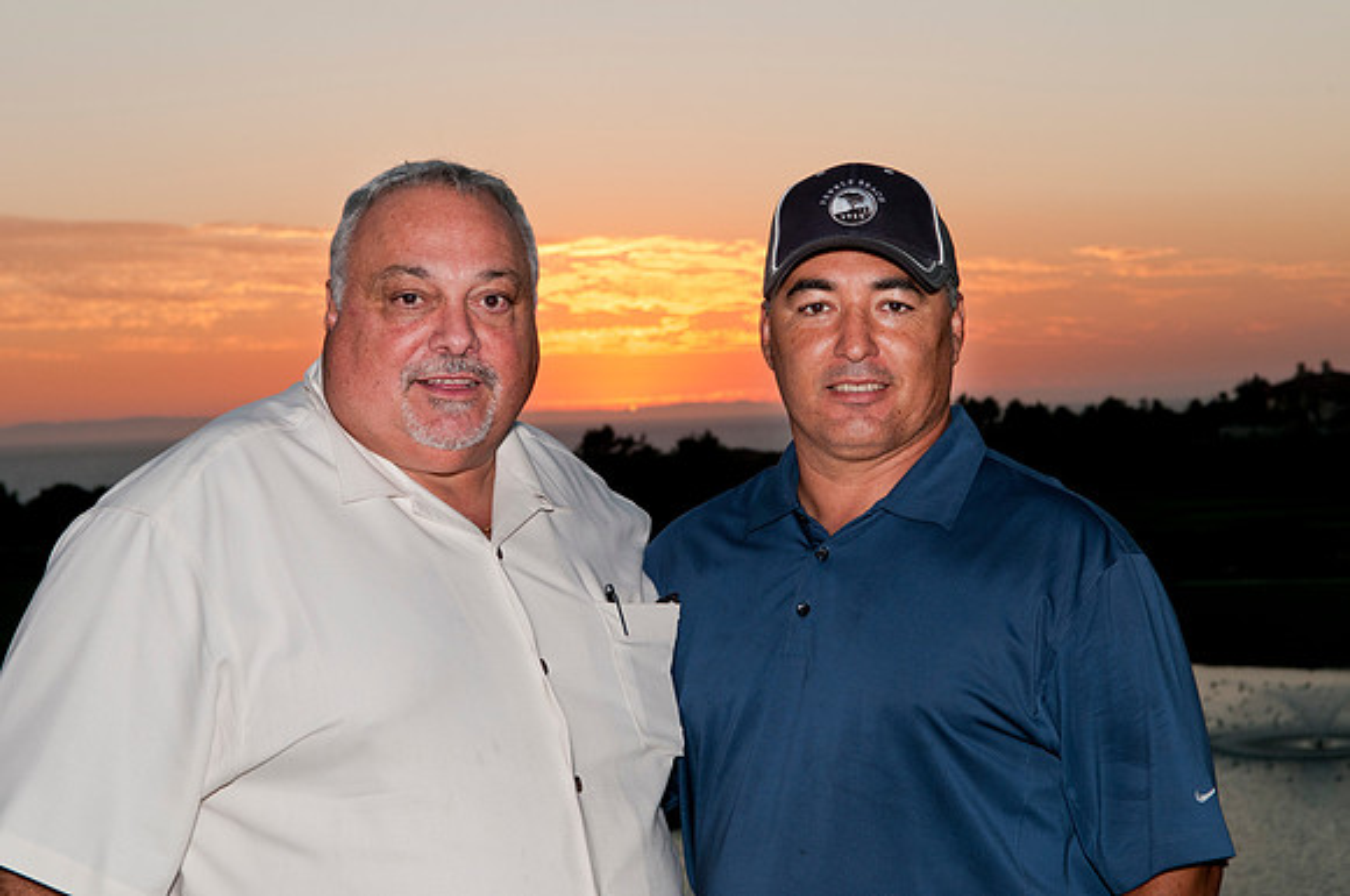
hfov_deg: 28.1
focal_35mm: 72
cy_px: 448
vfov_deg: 18.9
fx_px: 2696
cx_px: 675
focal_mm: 48
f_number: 7.1
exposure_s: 1/200
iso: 200
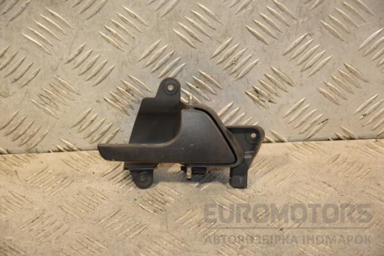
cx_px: 192
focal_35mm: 120
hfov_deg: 17.1
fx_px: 1280
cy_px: 128
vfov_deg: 11.4
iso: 800
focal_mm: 80
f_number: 5.3
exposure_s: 1/160
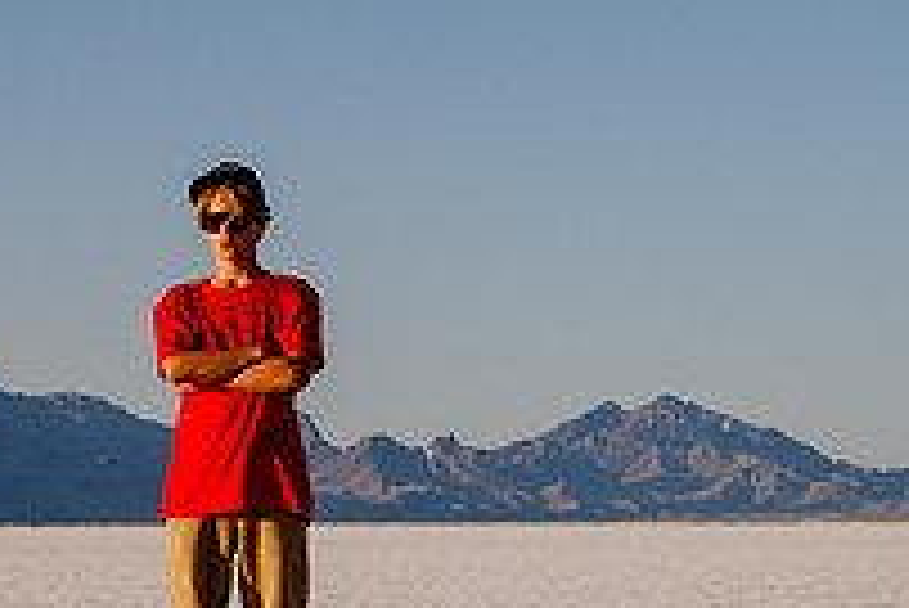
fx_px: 4144
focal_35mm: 164
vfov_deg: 8.4
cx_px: 381
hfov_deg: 12.5
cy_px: 368
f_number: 4
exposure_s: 1/2500
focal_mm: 50
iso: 200
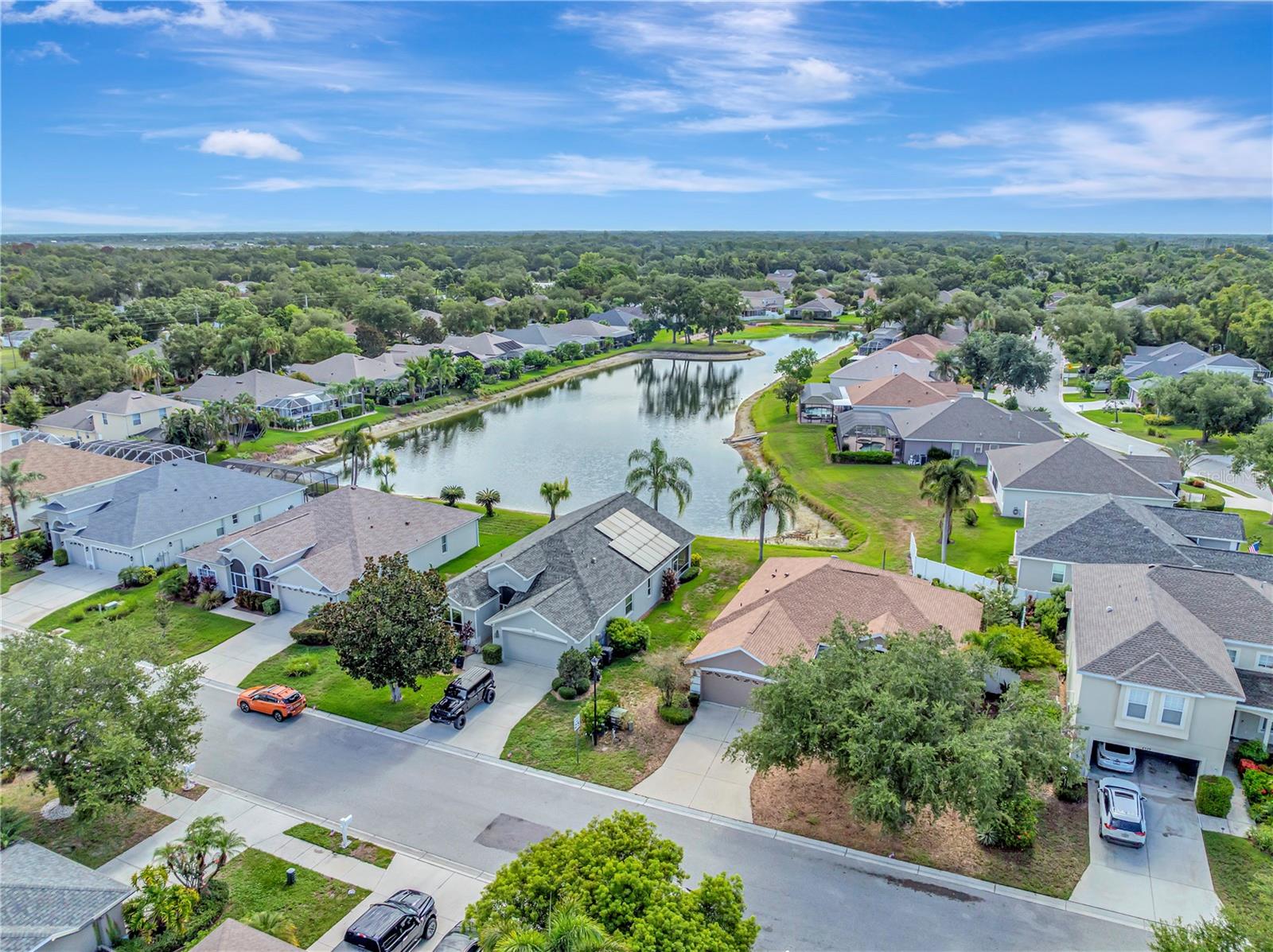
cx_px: 636
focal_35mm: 24
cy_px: 476
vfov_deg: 56.7
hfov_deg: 71.6
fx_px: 882
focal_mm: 12.29
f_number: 2.8
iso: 330
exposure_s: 1/3200
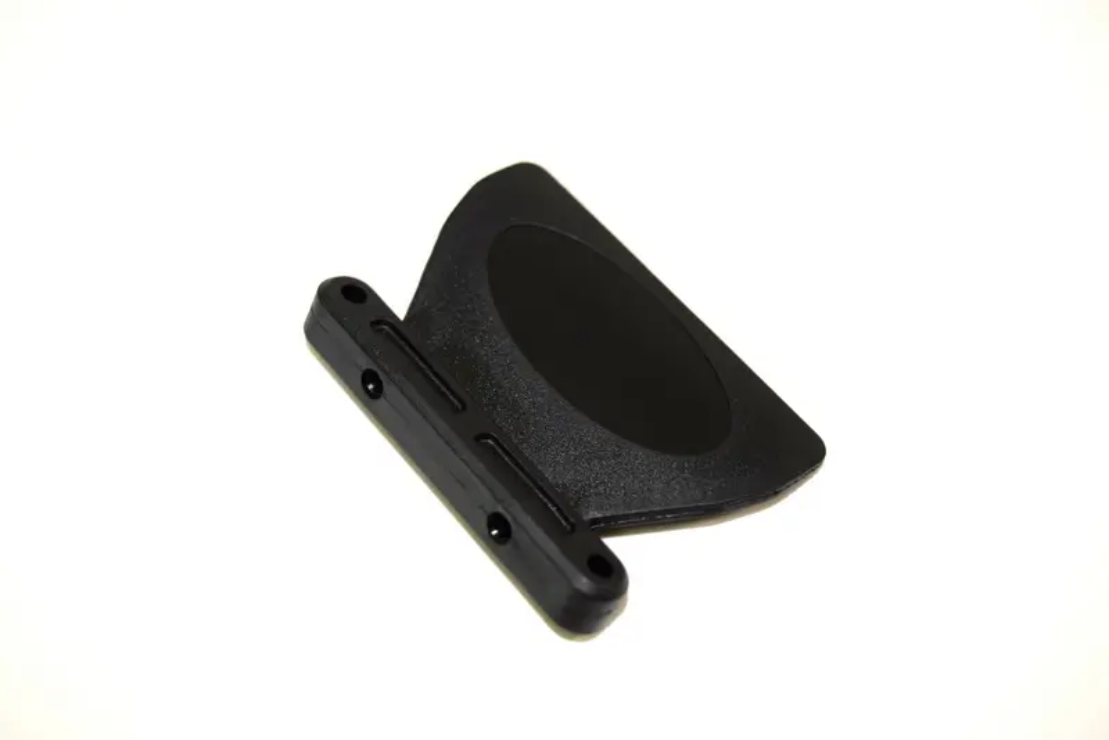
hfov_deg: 38.9
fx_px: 1572
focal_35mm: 51
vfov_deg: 26.5
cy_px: 370
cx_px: 554
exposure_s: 1/60
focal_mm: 34
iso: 100
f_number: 4.5
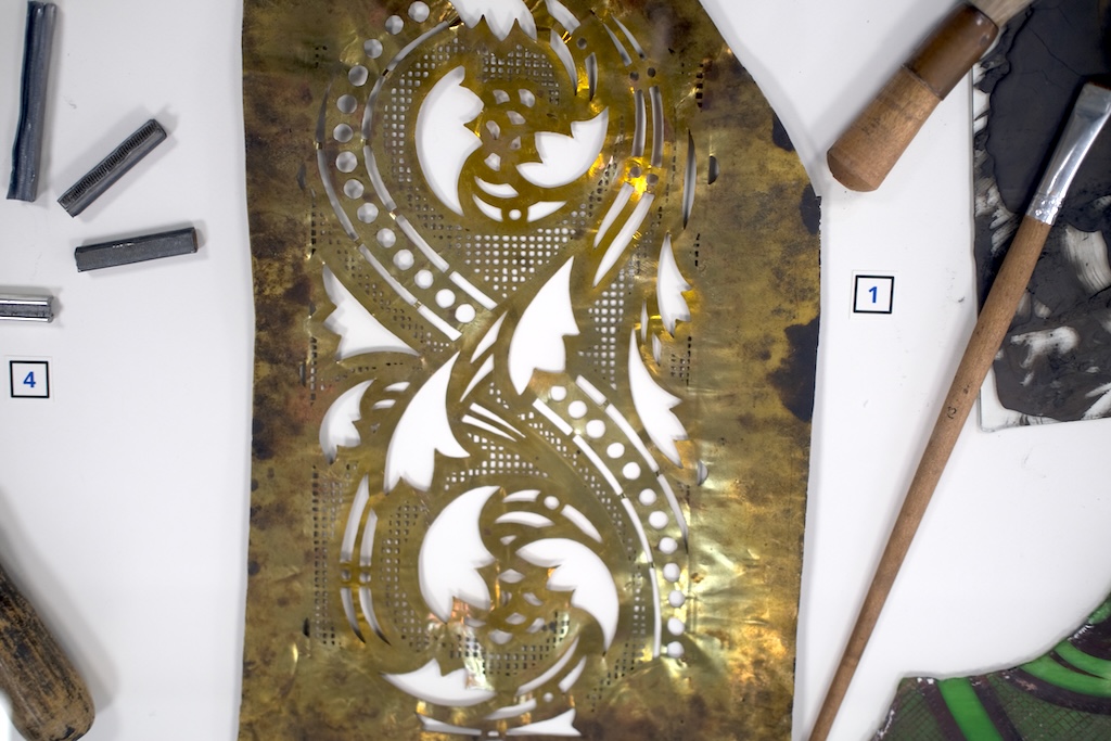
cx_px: 556
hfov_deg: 37.5
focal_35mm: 53
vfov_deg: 25.5
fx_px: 1636
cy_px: 370
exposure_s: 1/42
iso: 160
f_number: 2
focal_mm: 35
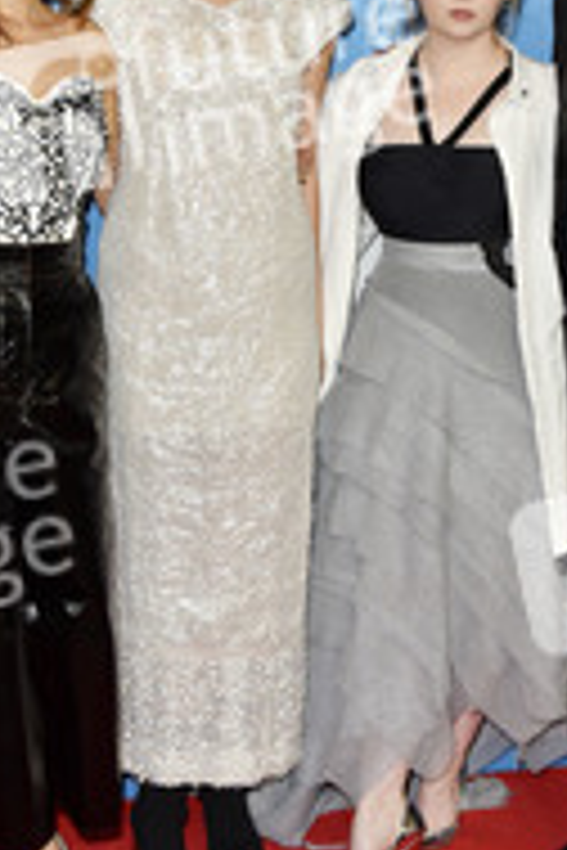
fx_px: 1701
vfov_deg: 28.0
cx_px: 333
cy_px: 324
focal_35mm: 72
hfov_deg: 18.9
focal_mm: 34
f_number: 5.6
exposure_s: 1/125
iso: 800
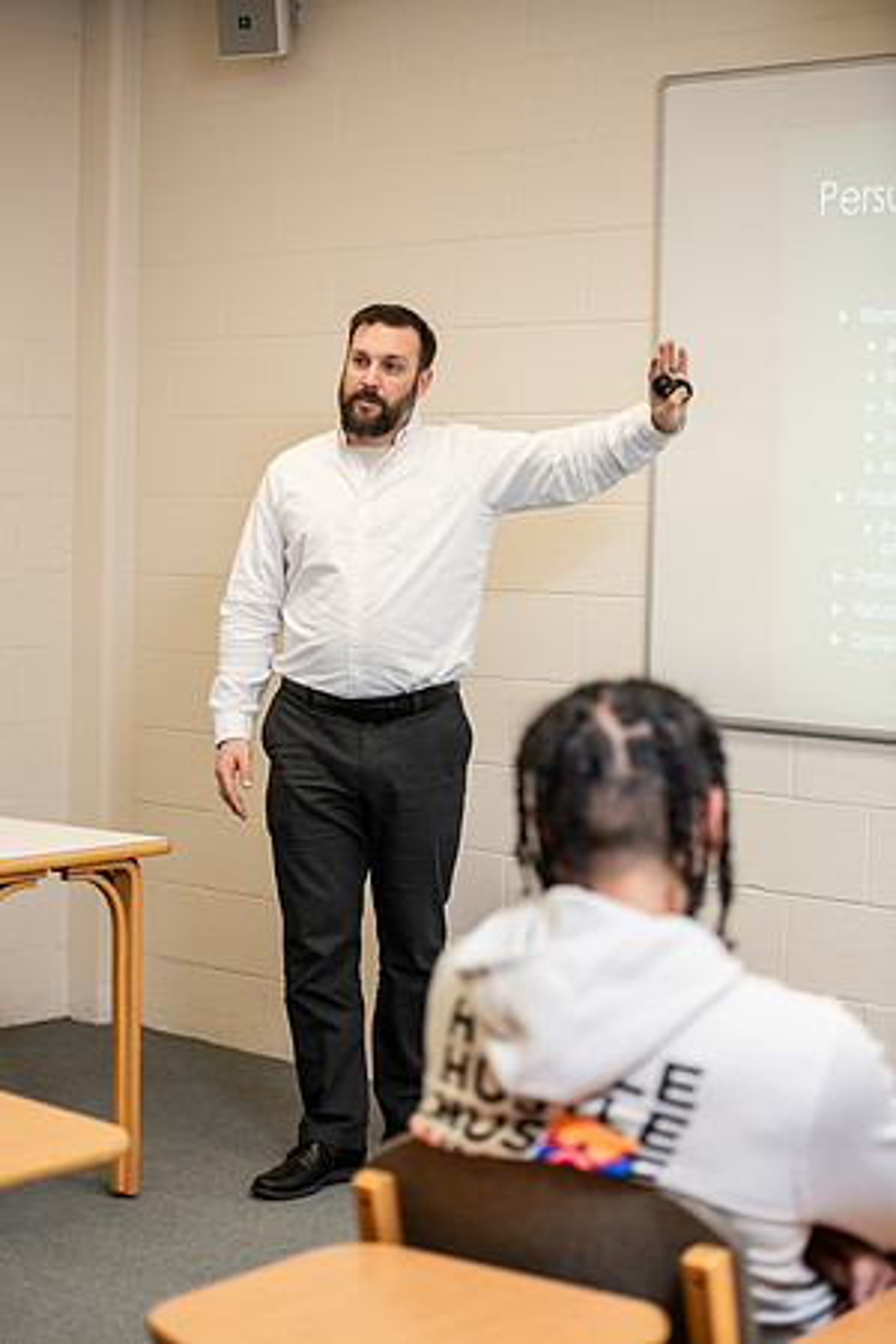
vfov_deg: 28.8
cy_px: 672
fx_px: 2613
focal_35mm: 70
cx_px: 448
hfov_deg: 19.5
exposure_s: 1/200
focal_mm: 70
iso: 800
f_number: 3.2
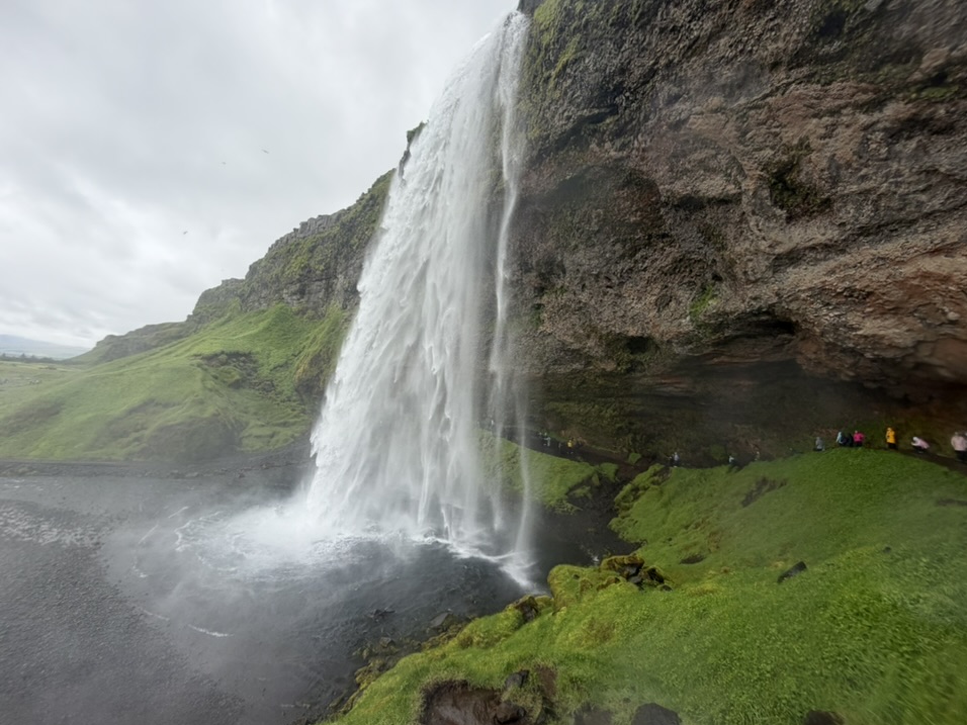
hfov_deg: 98.2
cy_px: 340
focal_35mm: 15
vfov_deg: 81.7
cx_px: 486
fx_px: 419
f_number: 2.2
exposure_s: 1/502
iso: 50
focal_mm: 2.22
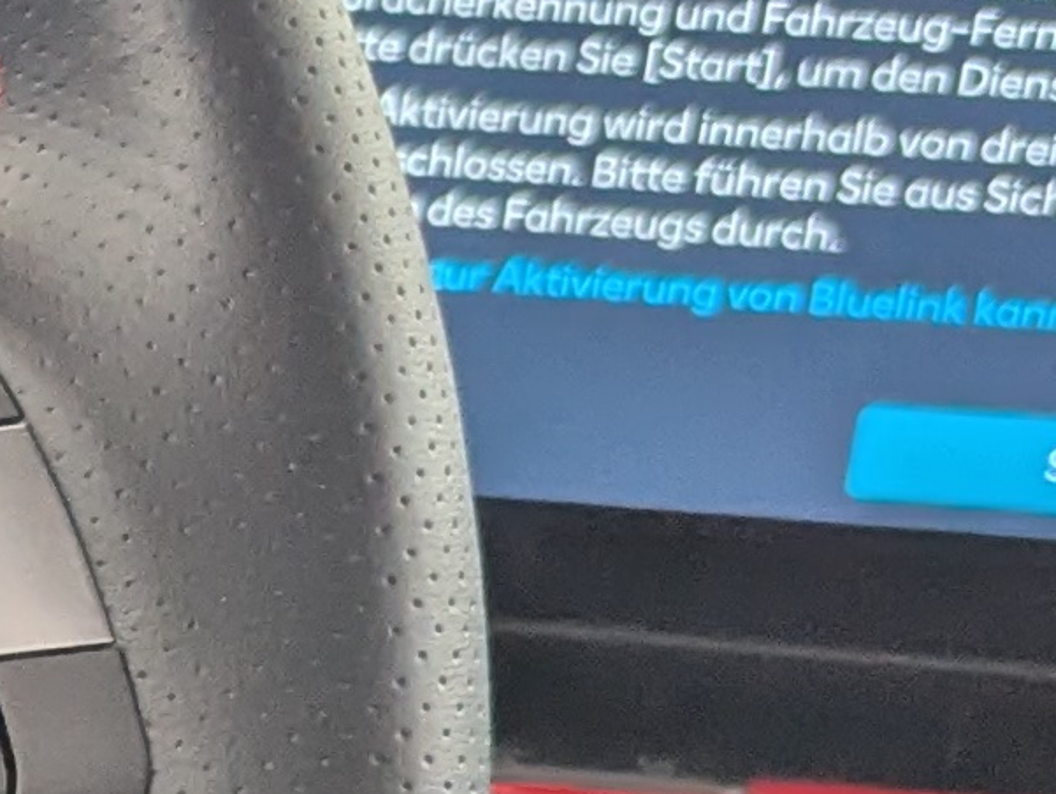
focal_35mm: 163
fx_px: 4977
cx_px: -1597
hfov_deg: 10.3
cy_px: 1015
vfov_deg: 9.0
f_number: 1.85
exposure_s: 1/292
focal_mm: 6.81
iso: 244
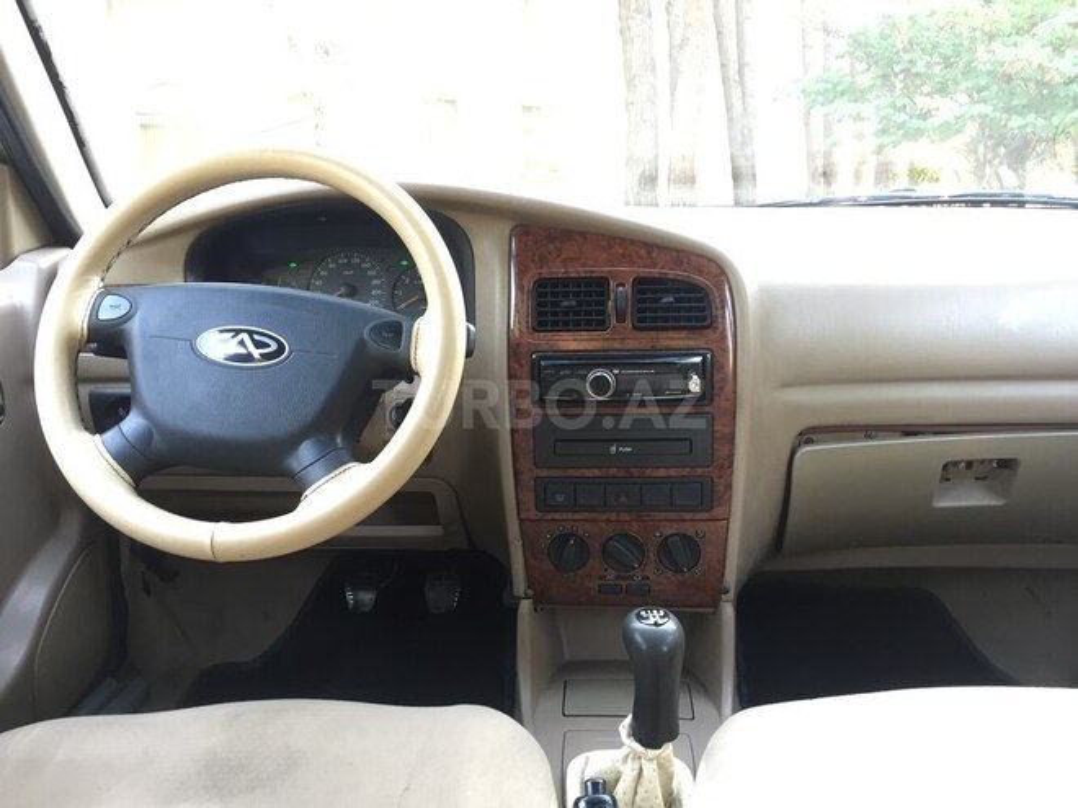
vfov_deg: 48.2
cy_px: 404
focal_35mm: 29
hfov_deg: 61.7
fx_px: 903
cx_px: 539
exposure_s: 1/33
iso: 100
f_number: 2.2
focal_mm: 4.15
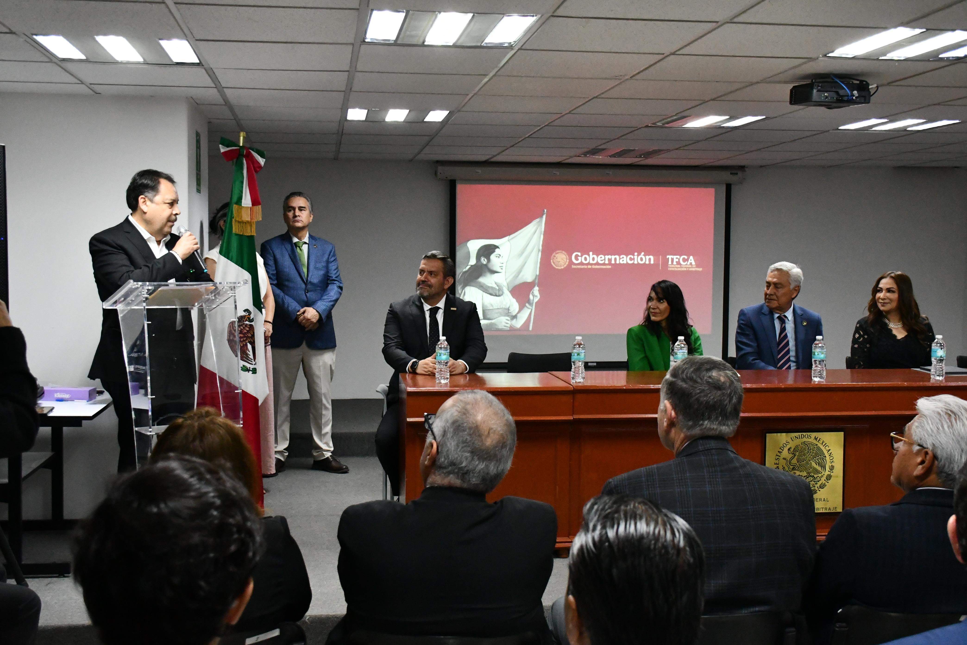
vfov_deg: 34.2
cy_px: 322
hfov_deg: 49.6
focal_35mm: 39
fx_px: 1048
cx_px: 484
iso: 6400
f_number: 5.6
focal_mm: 26
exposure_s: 1/125
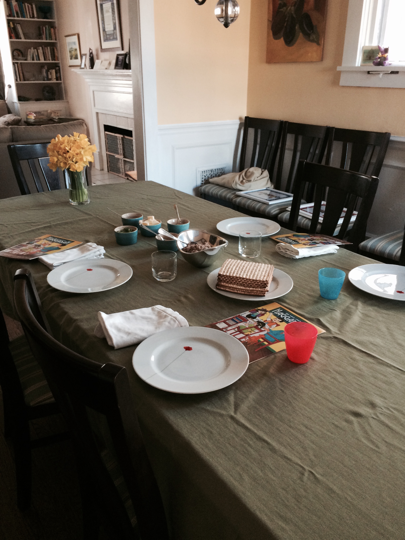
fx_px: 452
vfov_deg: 61.7
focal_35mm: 29
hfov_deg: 48.2
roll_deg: +1.9
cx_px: 202
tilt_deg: -26.5
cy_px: 270
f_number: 2.2
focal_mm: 4.15
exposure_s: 1/30
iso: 160
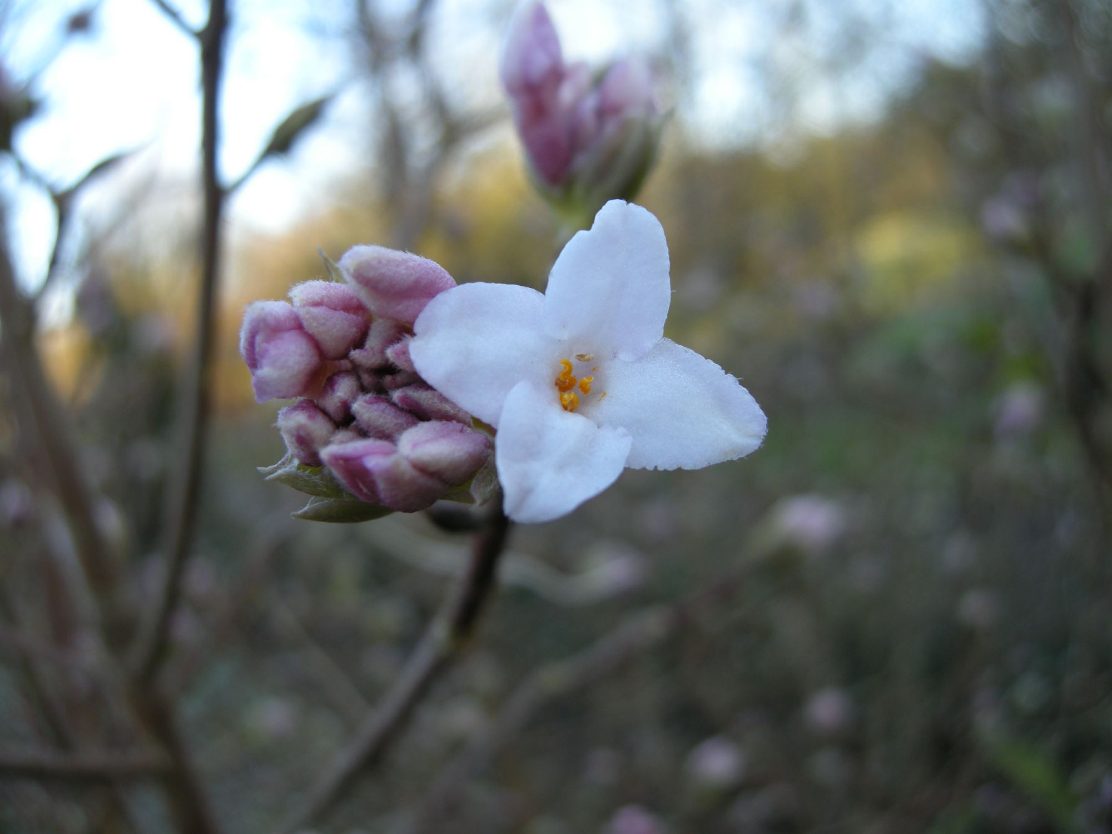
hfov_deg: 52.6
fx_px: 1124
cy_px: 417
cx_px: 556
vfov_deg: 40.7
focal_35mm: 35
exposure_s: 1/72.8
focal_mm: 7.5
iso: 64
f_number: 3
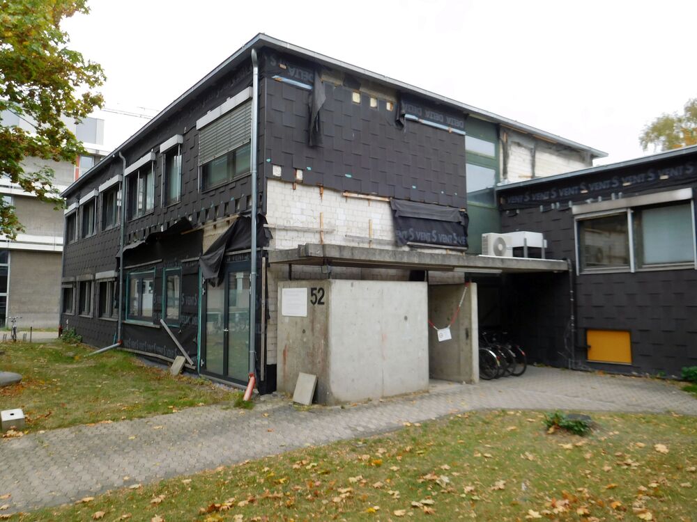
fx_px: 503
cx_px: 348
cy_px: 261
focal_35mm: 25
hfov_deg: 69.4
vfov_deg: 54.9
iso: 125
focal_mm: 4.5
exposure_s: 1/60
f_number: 3.4
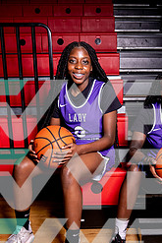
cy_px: 180
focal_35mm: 51
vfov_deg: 38.0
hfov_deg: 26.3
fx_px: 344
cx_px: 116
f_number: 5.6
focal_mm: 28
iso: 320
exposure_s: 1/500
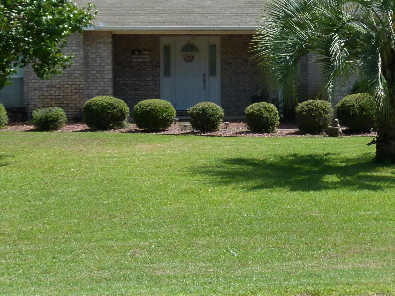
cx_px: 357
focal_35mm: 97
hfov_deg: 19.8
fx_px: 1107
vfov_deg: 15.1
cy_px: 24
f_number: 4
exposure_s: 1/800
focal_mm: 7.3
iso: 100
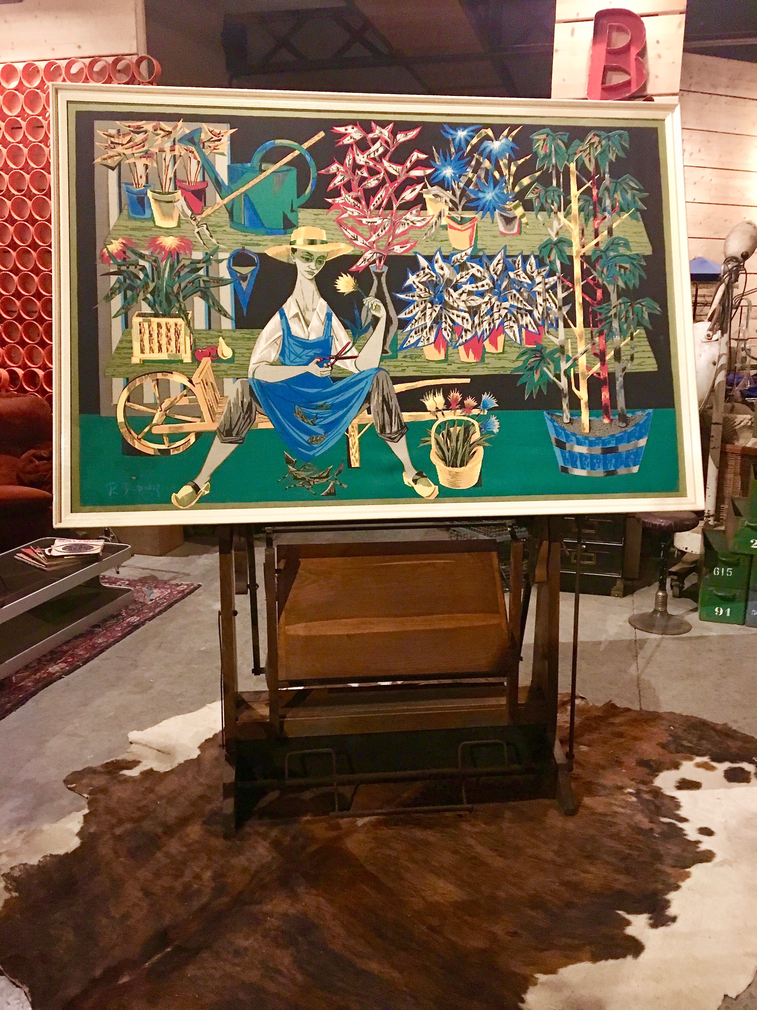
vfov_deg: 61.7
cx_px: 378
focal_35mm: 29
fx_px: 846
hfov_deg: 48.2
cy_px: 505
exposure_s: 1/17
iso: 400
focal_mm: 4.15
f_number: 2.2
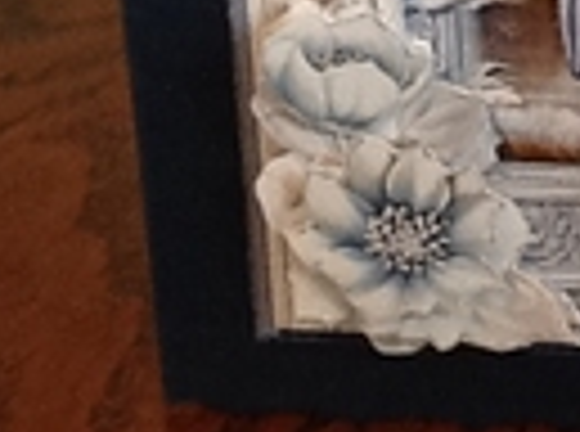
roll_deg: +1.8
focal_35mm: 154
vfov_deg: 9.4
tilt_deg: -23.5
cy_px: -187
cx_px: 733
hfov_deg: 12.5
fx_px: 2573
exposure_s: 1/30
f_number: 2.4
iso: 125
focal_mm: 2.03
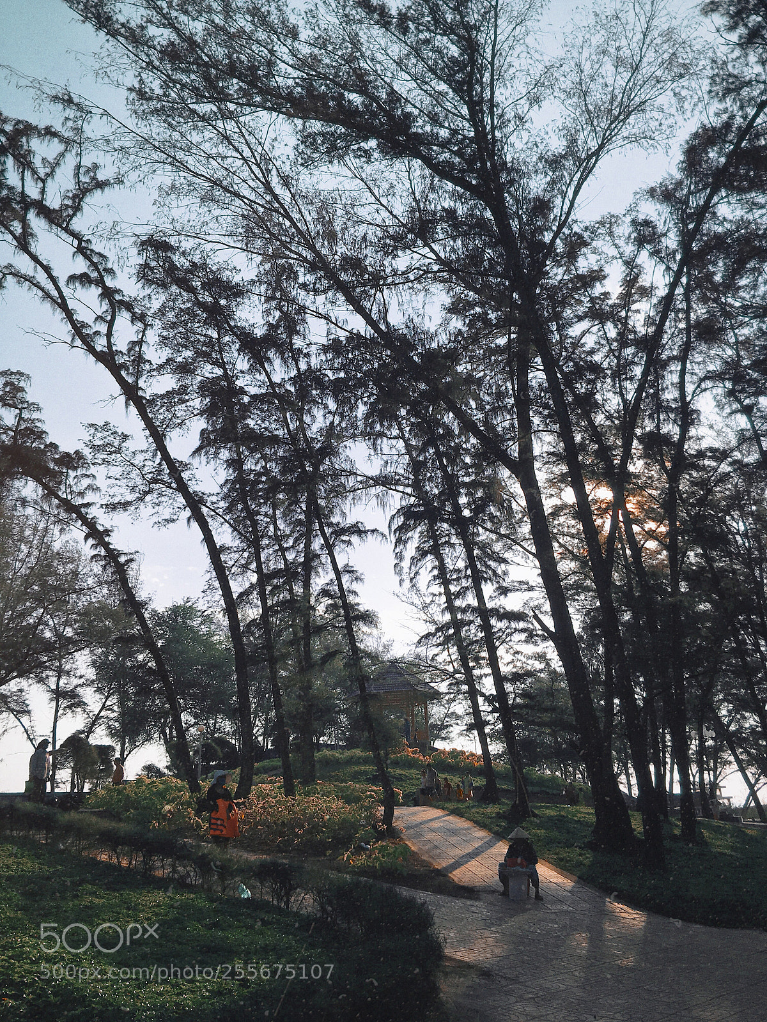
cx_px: 384
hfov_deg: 48.2
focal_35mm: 29
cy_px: 511
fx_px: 857
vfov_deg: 61.7
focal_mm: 4.15
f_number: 2.2
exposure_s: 1/2564
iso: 25
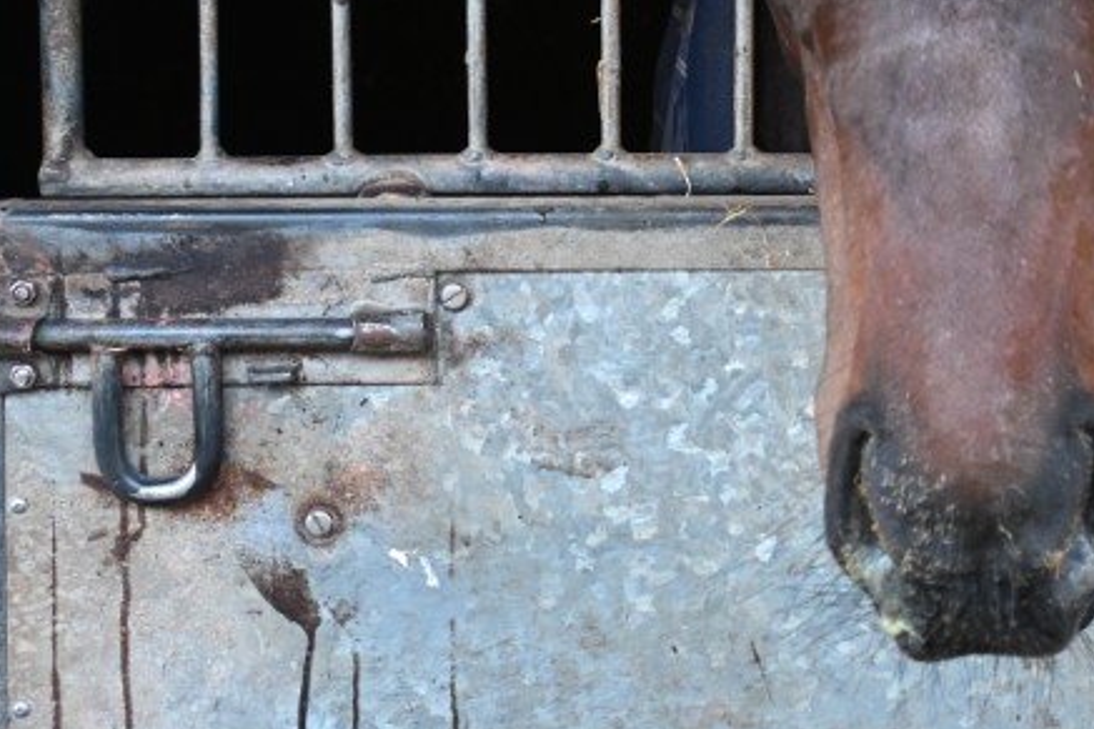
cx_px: 979
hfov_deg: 21.0
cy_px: -130
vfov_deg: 14.0
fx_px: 2886
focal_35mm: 95
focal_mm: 24
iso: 1000
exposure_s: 1/125
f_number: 4.2
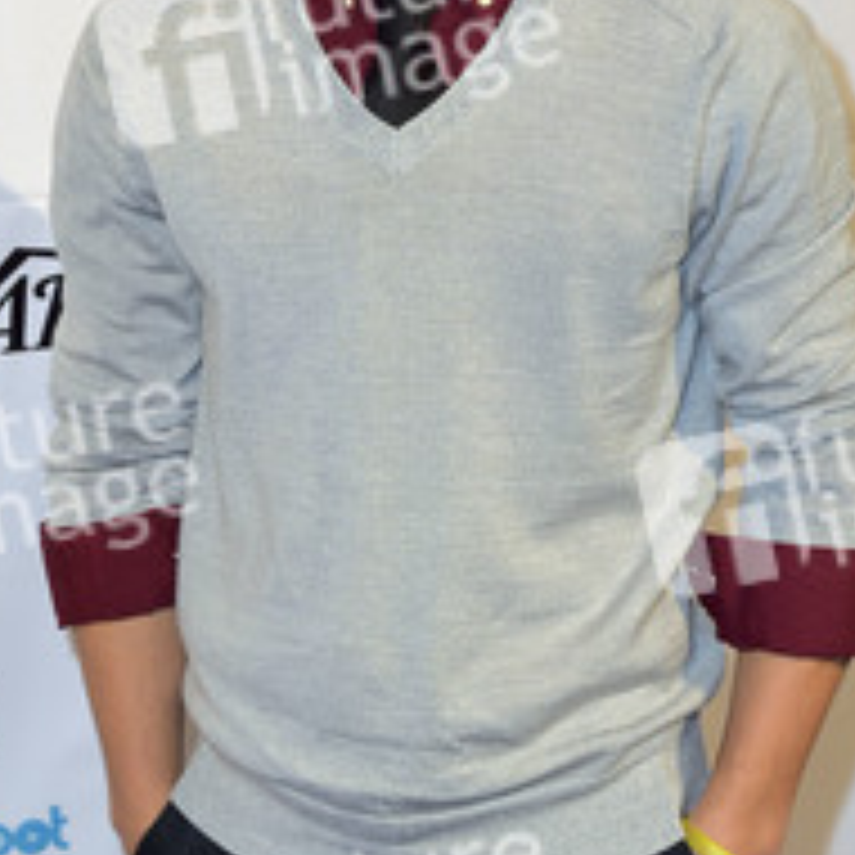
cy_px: 266
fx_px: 2403
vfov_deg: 20.1
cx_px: 461
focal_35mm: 86
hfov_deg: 20.2
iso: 400
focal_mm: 48
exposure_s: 1/320
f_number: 4.5
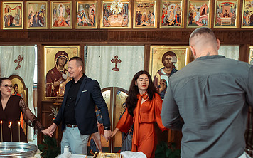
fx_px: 310
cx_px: 83
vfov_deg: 28.1
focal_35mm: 45
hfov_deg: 43.7
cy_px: 120
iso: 3200
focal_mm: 24
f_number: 3.5
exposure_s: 1/250
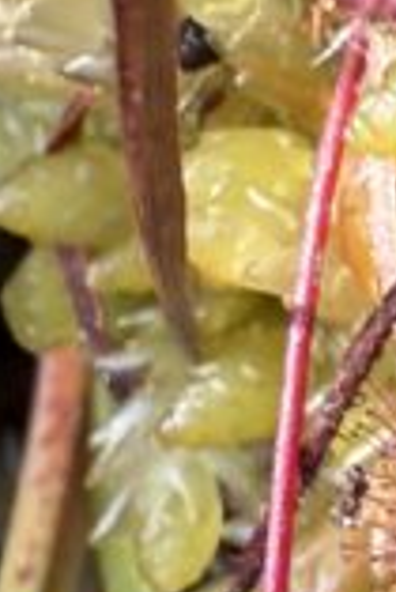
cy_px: 45
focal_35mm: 163
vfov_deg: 12.5
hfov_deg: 6.9
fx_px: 2683
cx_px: 1482
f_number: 2.2
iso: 50
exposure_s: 1/99
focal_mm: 2.22
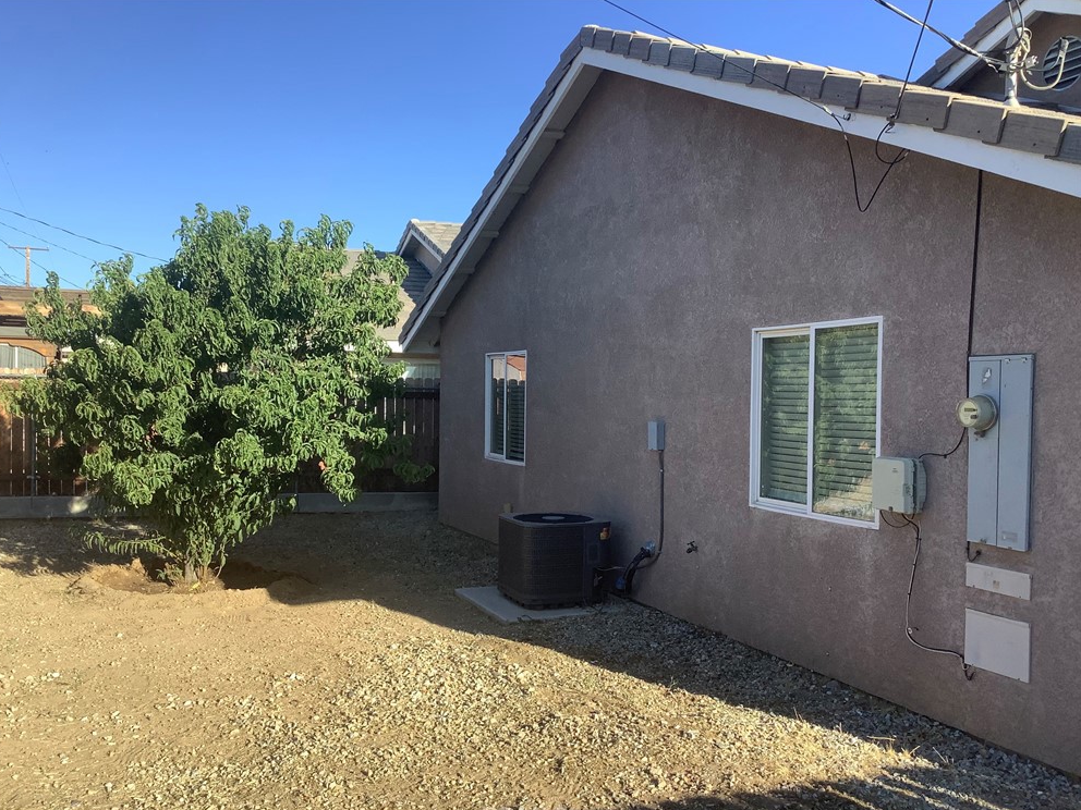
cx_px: 524
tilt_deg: -1.3
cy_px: 415
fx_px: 999
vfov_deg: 44.2
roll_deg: +0.5
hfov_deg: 56.8
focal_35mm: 32
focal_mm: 3.3
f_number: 2.4
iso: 25
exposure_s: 1/657
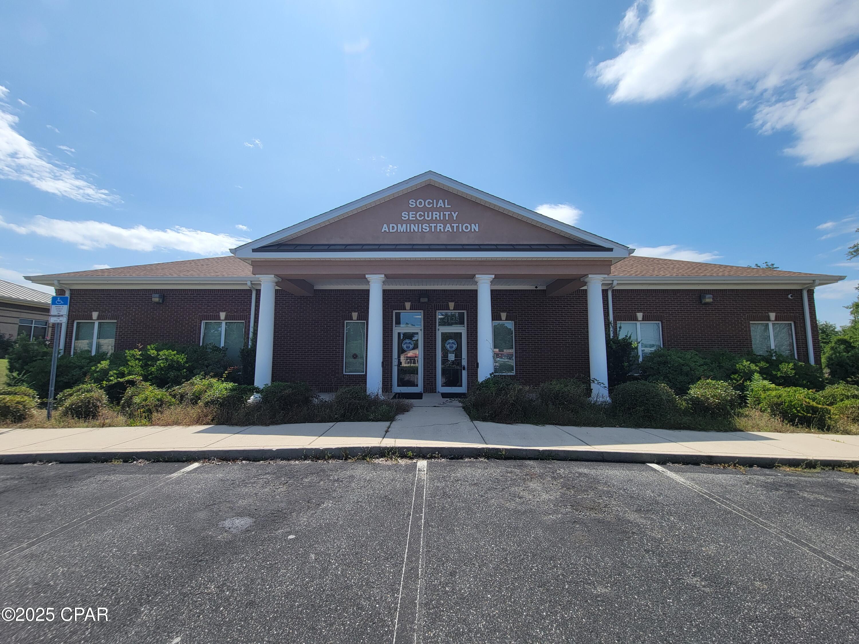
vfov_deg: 89.9
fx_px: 323
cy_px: 322
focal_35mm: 13
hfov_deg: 106.2
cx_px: 430
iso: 50
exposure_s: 1/2234
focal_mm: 2.2
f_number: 2.2
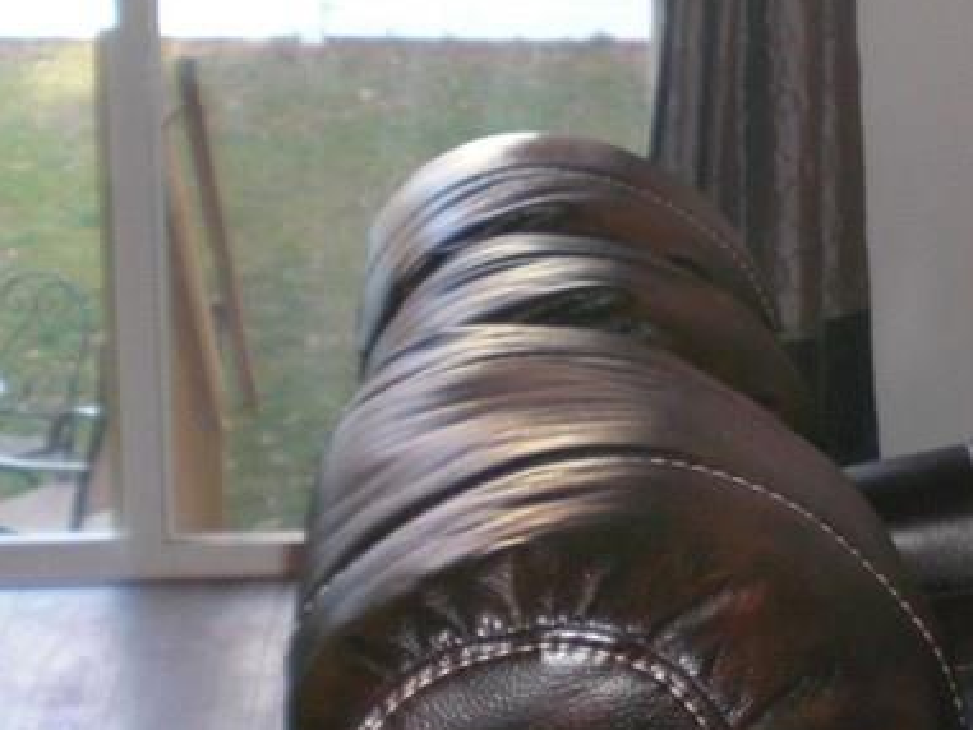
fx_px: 2868
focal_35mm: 102
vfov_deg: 14.5
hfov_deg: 18.6
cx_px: 1019
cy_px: 268
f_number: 3.1
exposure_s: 1/60
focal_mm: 6.3
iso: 200
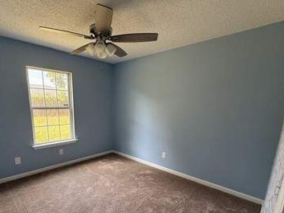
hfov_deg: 84.0
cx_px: 119
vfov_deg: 67.1
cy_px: 138
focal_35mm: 19
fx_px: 156
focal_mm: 2.22
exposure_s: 1/99
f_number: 2.2
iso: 160
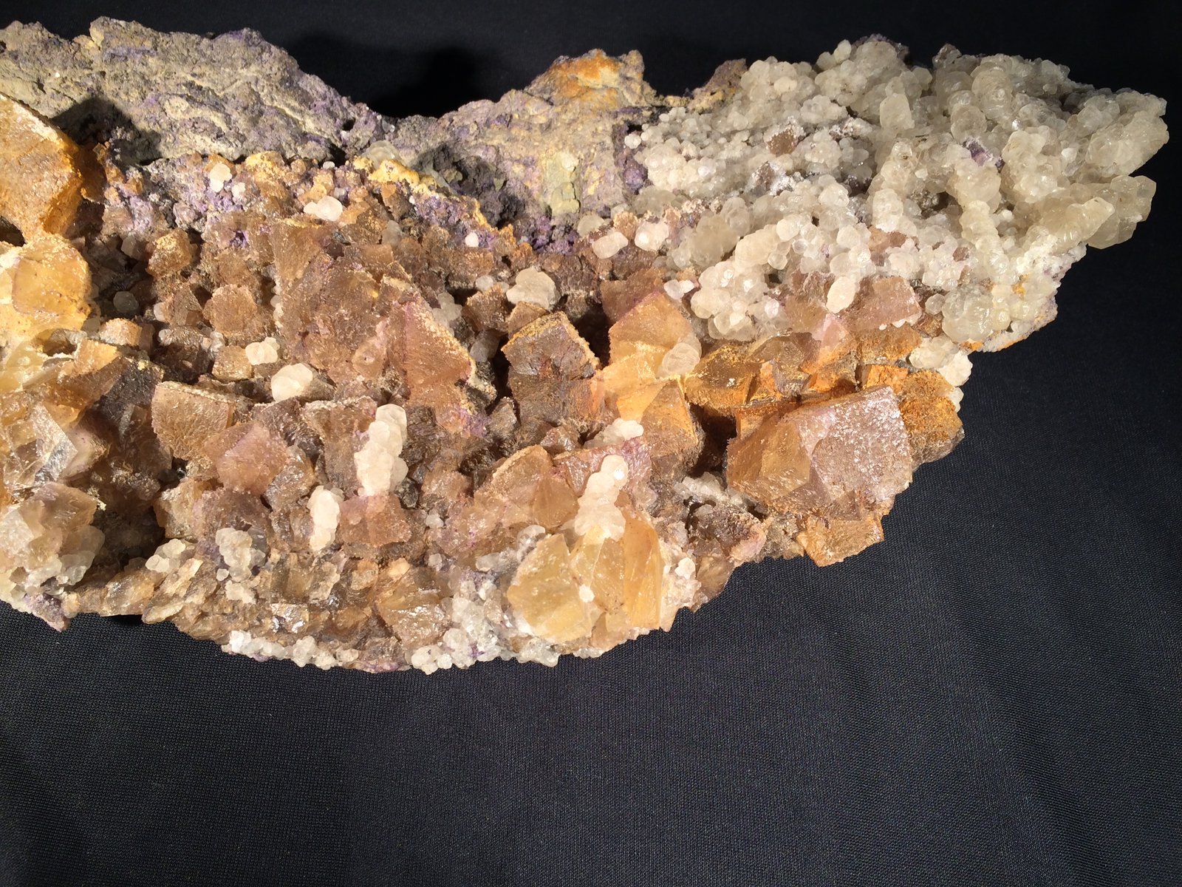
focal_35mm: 29
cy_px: 444
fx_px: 990
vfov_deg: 48.2
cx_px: 591
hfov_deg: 61.7
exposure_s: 1/40
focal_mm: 4.15
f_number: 2.2
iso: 32
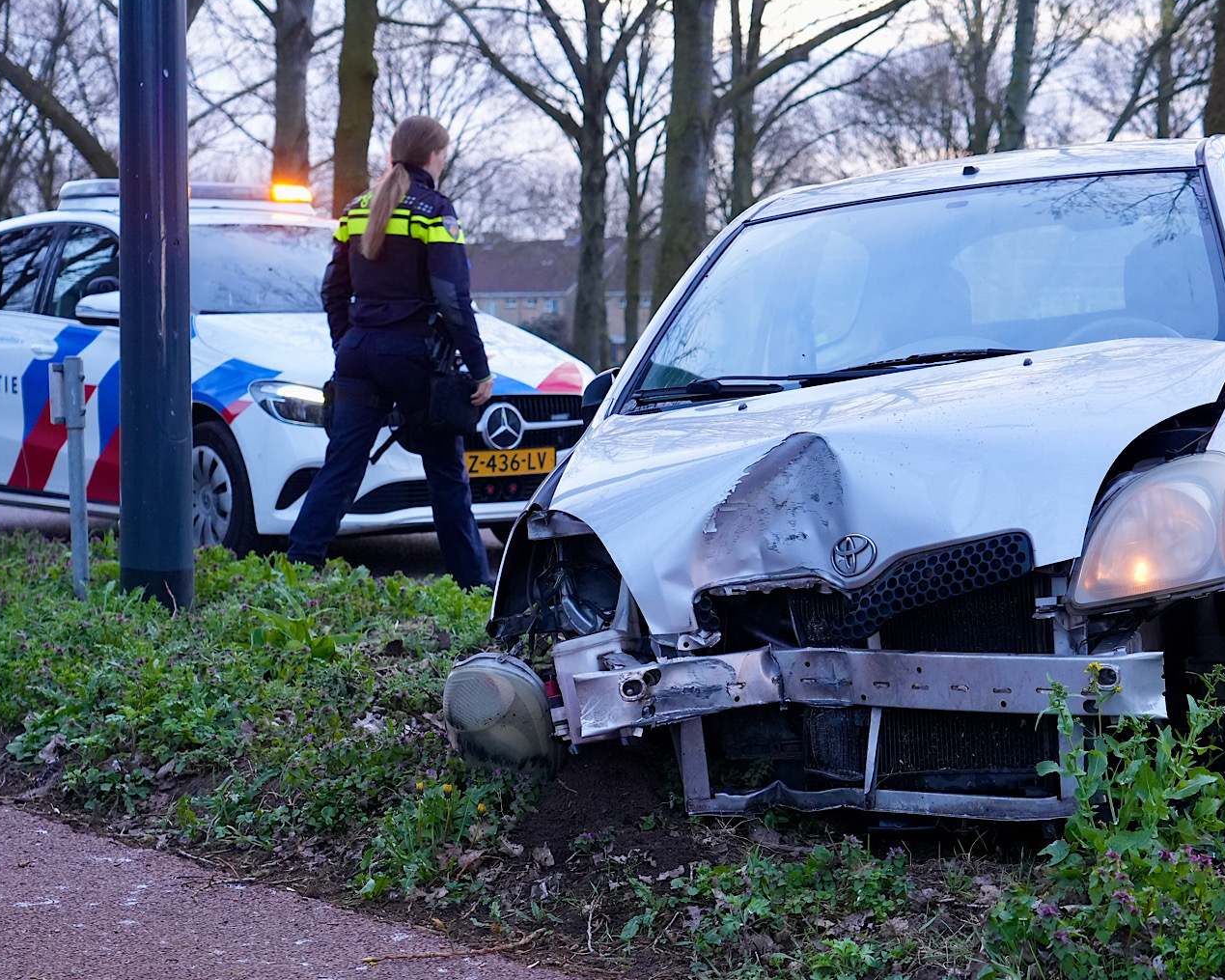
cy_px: 517
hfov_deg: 26.6
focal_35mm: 71
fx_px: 2574
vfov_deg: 21.6
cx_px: 794
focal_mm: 50
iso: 2500
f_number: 5
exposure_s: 1/160
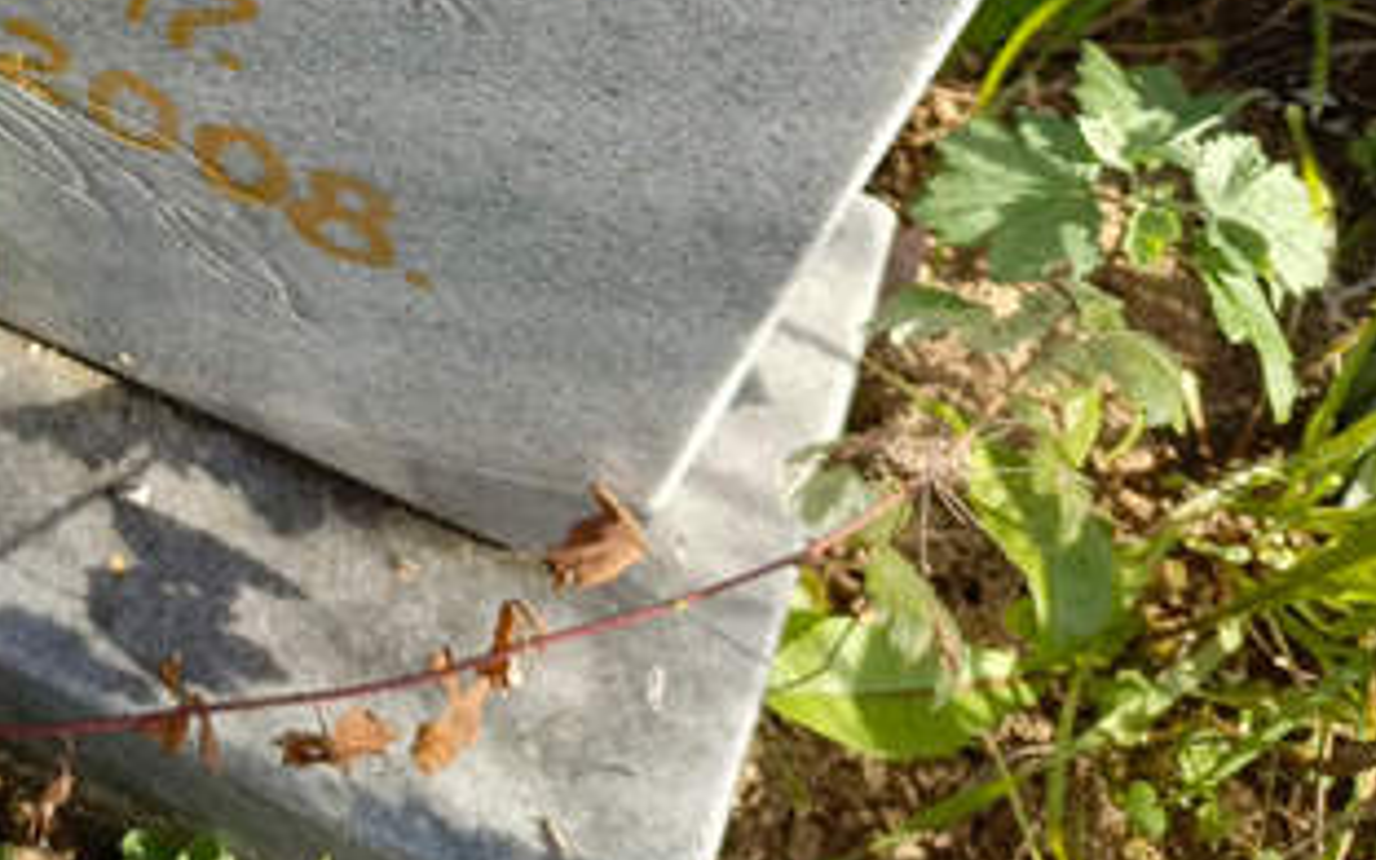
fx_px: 2550
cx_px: -88
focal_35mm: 68
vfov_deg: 17.2
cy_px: -441
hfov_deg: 27.9
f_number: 1.69
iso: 112
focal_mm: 4.76
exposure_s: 1/235
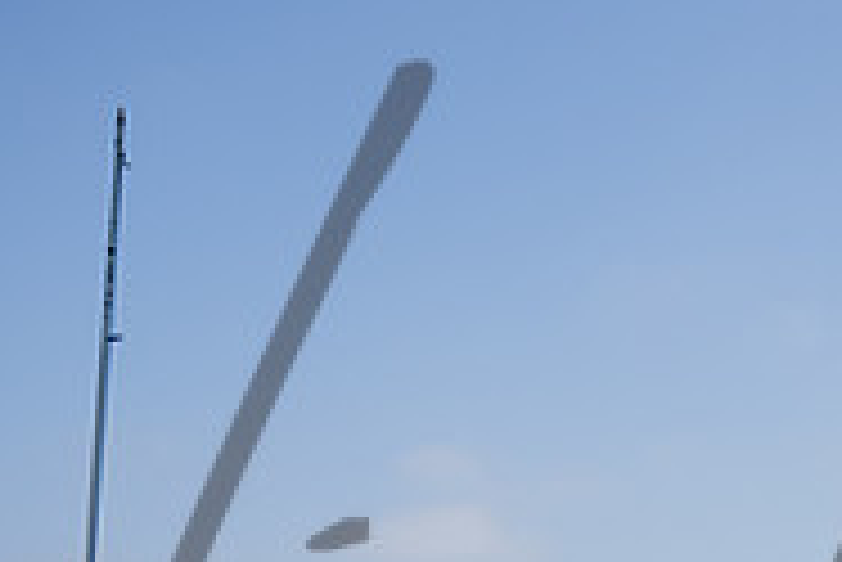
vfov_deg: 13.6
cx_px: 938
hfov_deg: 20.2
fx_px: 2247
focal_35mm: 96
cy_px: 795
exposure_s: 1/2000
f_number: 4
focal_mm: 28
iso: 250
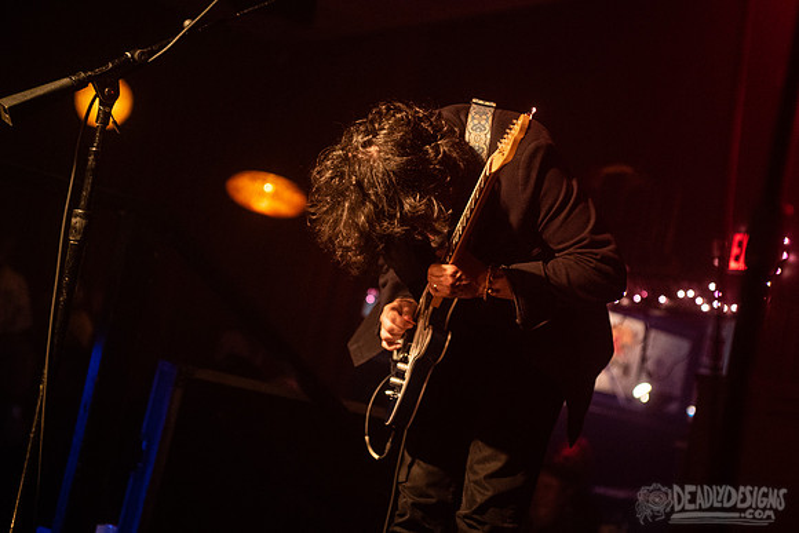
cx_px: 406
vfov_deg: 16.7
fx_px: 1812
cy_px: 269
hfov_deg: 24.9
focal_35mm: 82
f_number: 3.2
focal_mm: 70
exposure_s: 1/125
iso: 3200
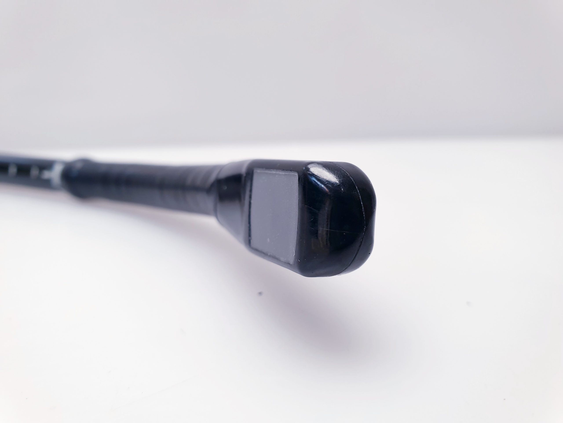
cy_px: 212
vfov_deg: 53.1
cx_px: 282
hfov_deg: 67.3
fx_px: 423
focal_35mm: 26
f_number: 2.4
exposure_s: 1/50
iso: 80
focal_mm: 4.3
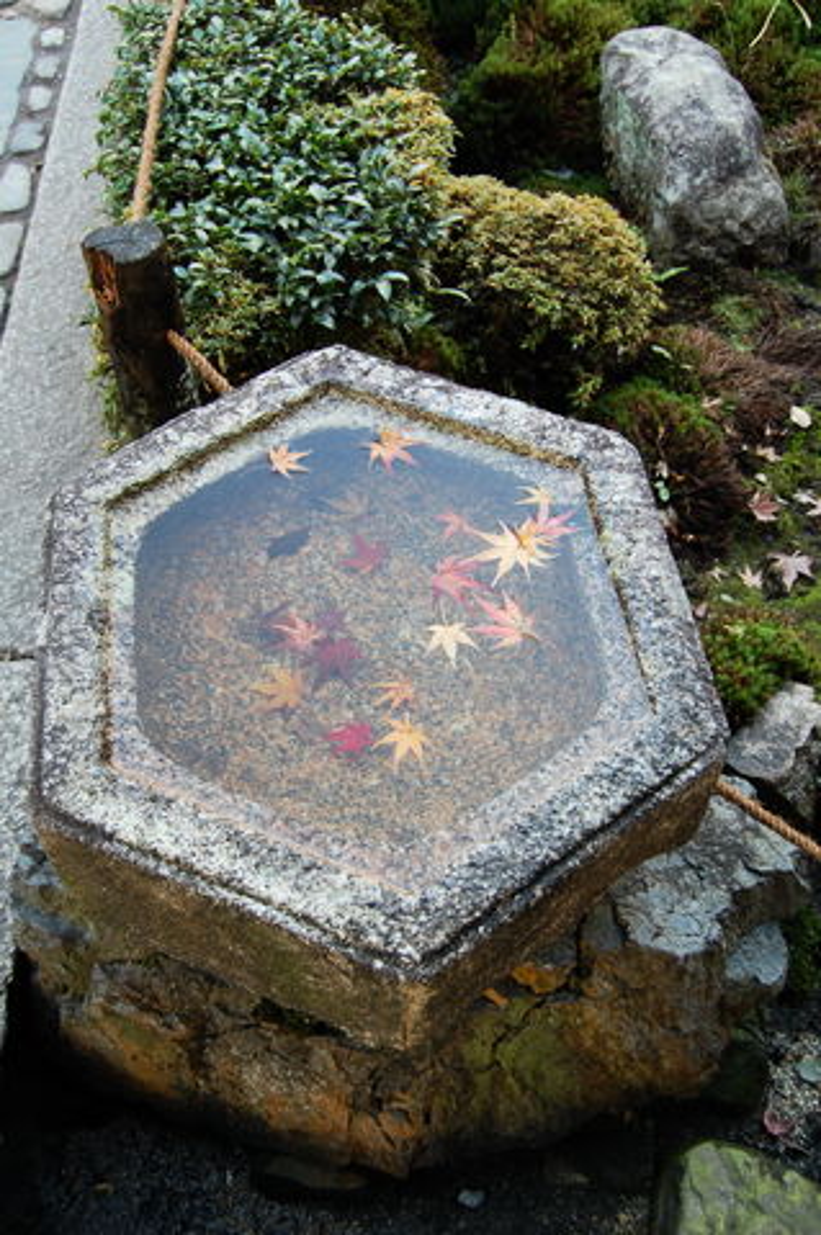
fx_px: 1183
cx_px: 410
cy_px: 618
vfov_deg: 55.2
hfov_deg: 38.3
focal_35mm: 34
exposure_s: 1/80
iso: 400
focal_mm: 23
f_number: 4.5
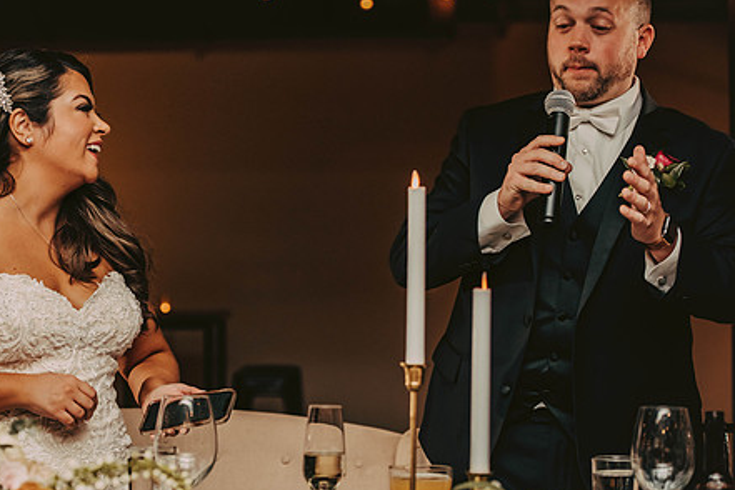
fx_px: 1878
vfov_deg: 14.9
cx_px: 300
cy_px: 224
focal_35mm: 92
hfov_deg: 22.1
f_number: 3.2
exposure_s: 1/200
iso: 1600
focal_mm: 70
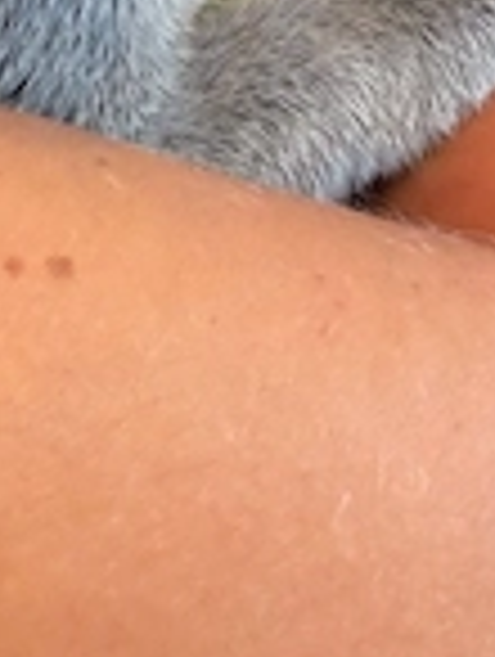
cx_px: -90
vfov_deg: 23.1
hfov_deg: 17.3
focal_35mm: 82
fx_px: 1559
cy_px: 45
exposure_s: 1/33
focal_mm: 2.71
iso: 320
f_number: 1.9
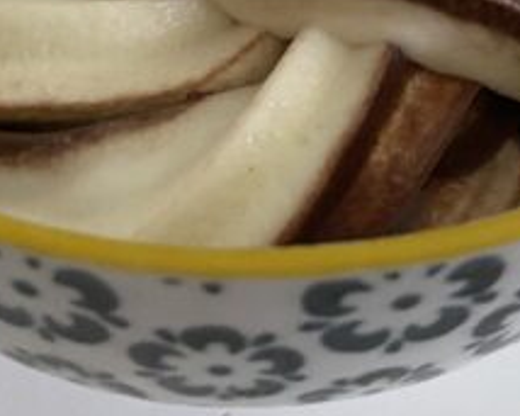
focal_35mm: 79
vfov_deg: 18.4
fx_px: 1215
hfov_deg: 24.1
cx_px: 239
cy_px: -80
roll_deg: +2.2
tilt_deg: -39.1
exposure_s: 1/60
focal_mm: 4.25
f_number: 1.8
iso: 320
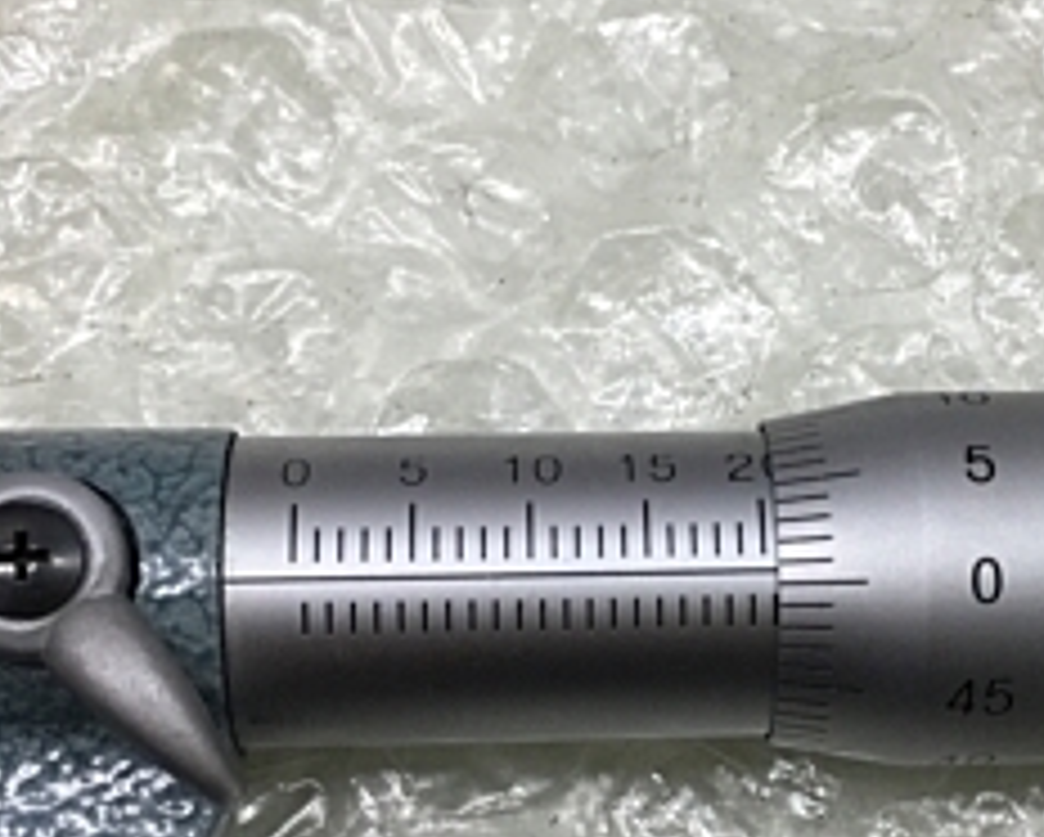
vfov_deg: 19.6
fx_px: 2412
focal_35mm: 78
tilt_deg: -73.7
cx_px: 806
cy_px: 531
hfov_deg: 24.1
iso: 32
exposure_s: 1/120
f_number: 2.2
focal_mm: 4.15
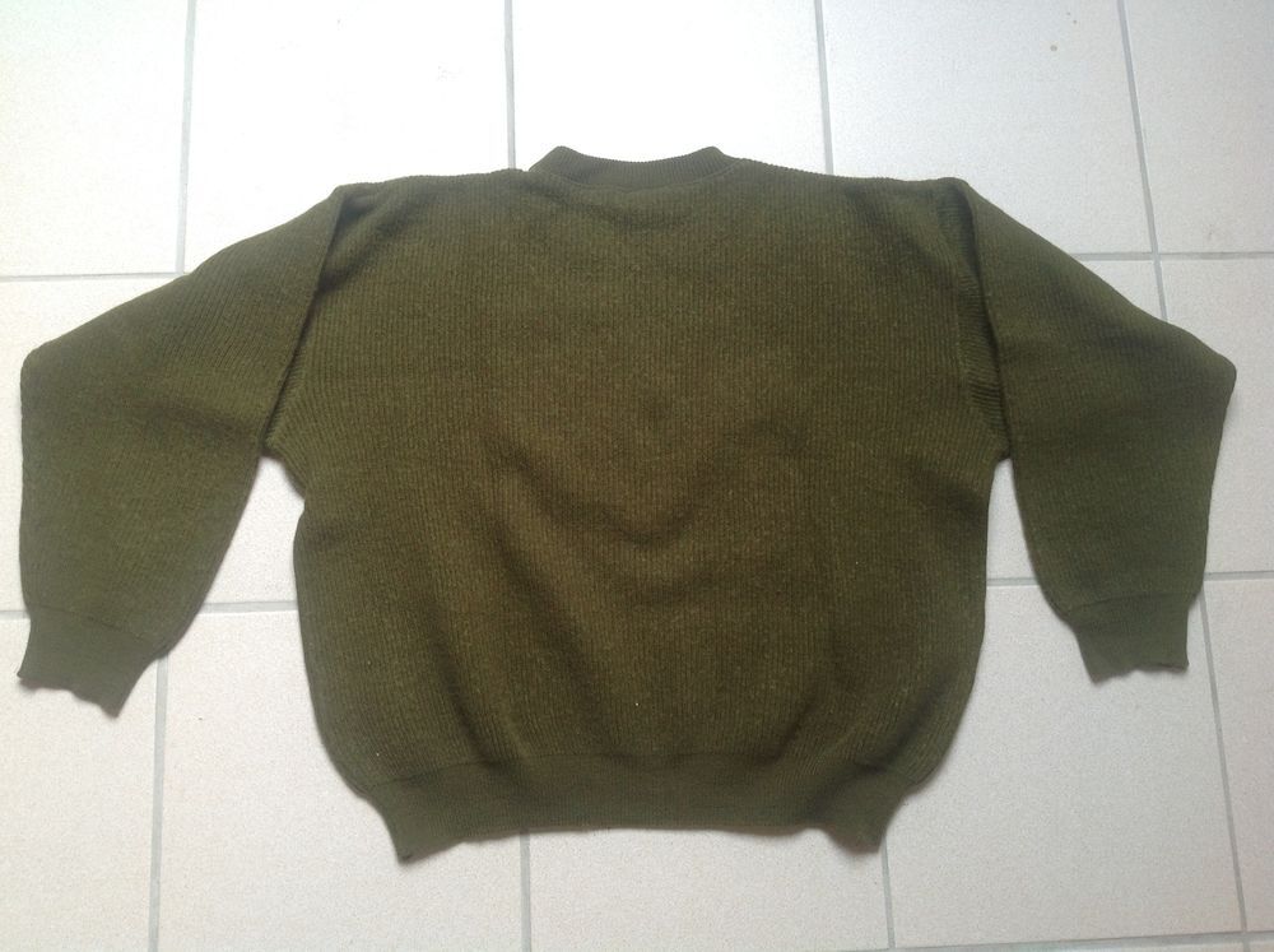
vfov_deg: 40.6
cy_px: 476
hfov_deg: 52.7
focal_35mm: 35
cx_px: 637
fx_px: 1286
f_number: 2.4
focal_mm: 4.28
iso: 80
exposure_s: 1/120
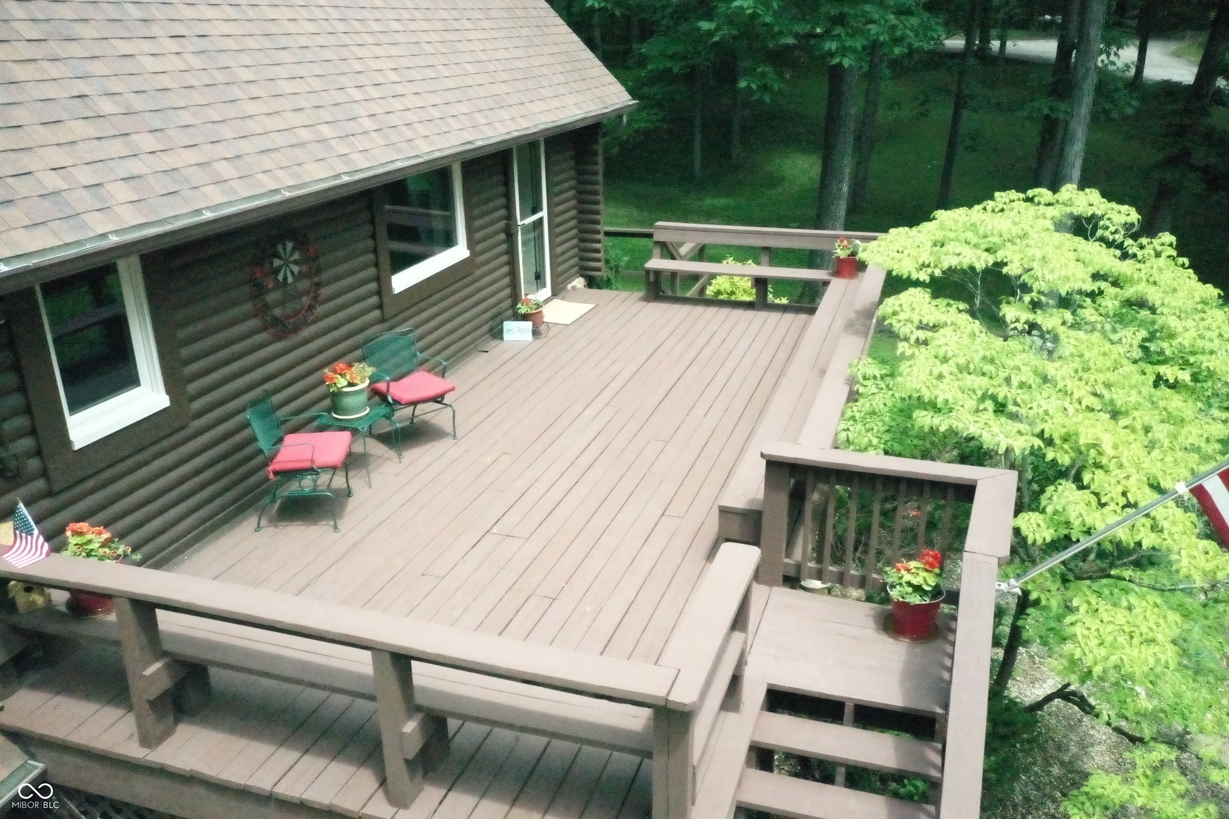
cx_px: 614
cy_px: 410
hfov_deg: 65.5
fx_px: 956
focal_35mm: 28
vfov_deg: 46.4
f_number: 5
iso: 12800
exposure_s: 1/8000
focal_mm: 10.26
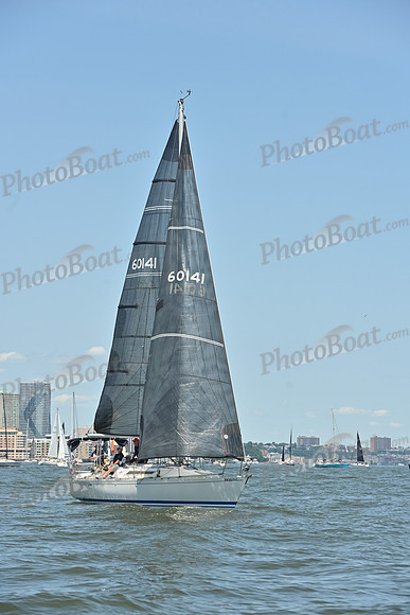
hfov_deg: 10.6
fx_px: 2219
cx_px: 205
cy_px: 308
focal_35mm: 130
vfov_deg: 15.8
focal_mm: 130
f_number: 7.1
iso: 320
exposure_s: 1/1600
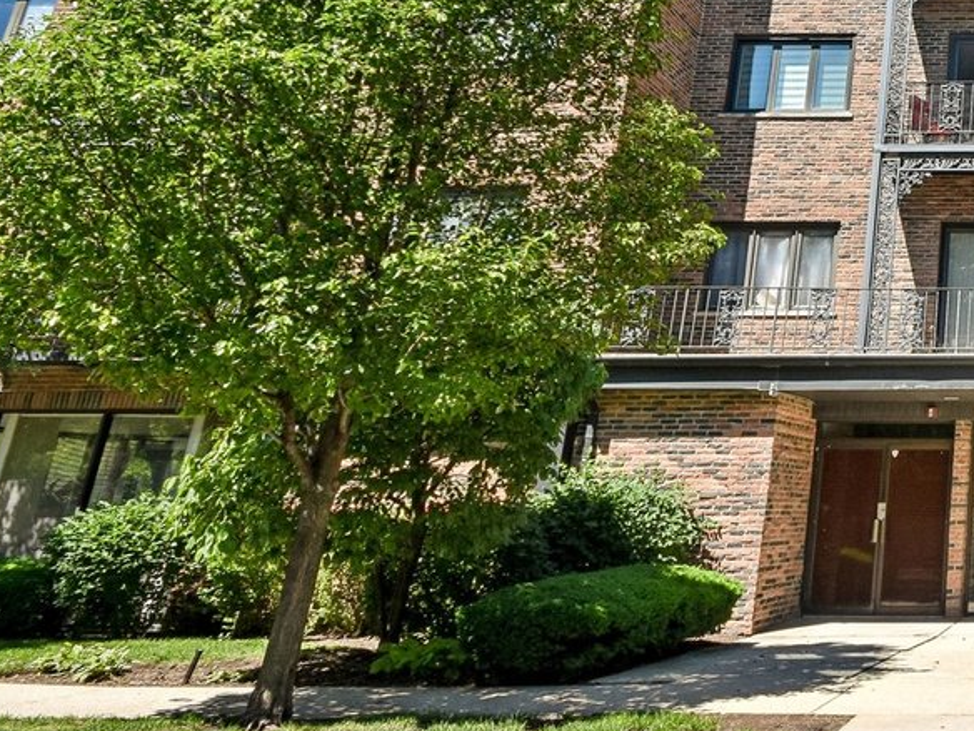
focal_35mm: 40
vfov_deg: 33.8
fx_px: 1125
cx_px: 1142
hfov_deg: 36.9
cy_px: 55
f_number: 8
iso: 400
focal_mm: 10
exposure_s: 1/500
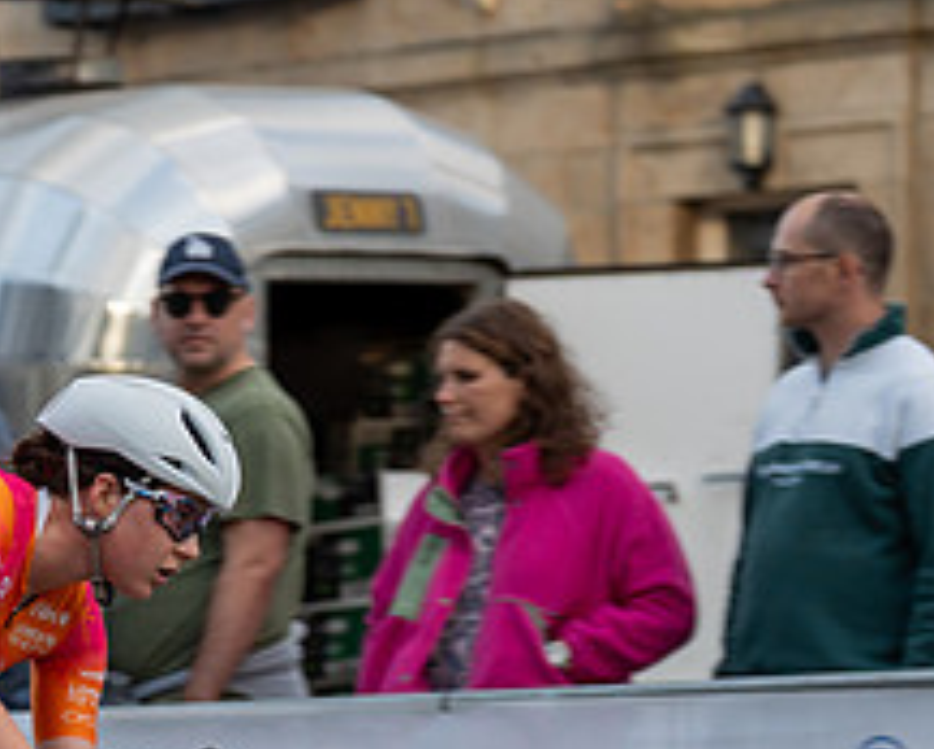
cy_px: 773
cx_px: -185
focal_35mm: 252
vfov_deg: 6.1
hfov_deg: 7.6
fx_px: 6972
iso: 500
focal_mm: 95
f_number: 3.2
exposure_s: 1/800
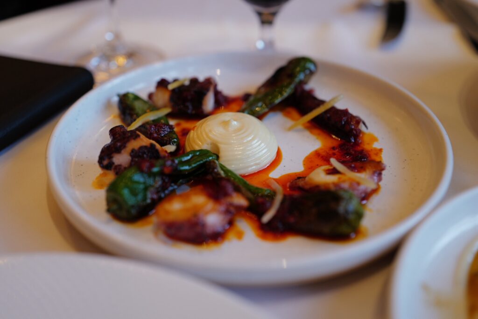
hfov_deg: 45.4
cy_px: 160
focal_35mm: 43
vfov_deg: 31.2
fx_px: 571
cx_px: 239
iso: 640
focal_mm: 43
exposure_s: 1/80
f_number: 2.8
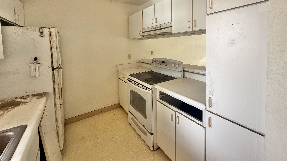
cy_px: 52
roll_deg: +1.5
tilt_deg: -2.6
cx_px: 148
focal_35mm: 16
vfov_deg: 65.1
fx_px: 122
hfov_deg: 99.3
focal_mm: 2.22
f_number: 2.2
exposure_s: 1/99
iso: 160
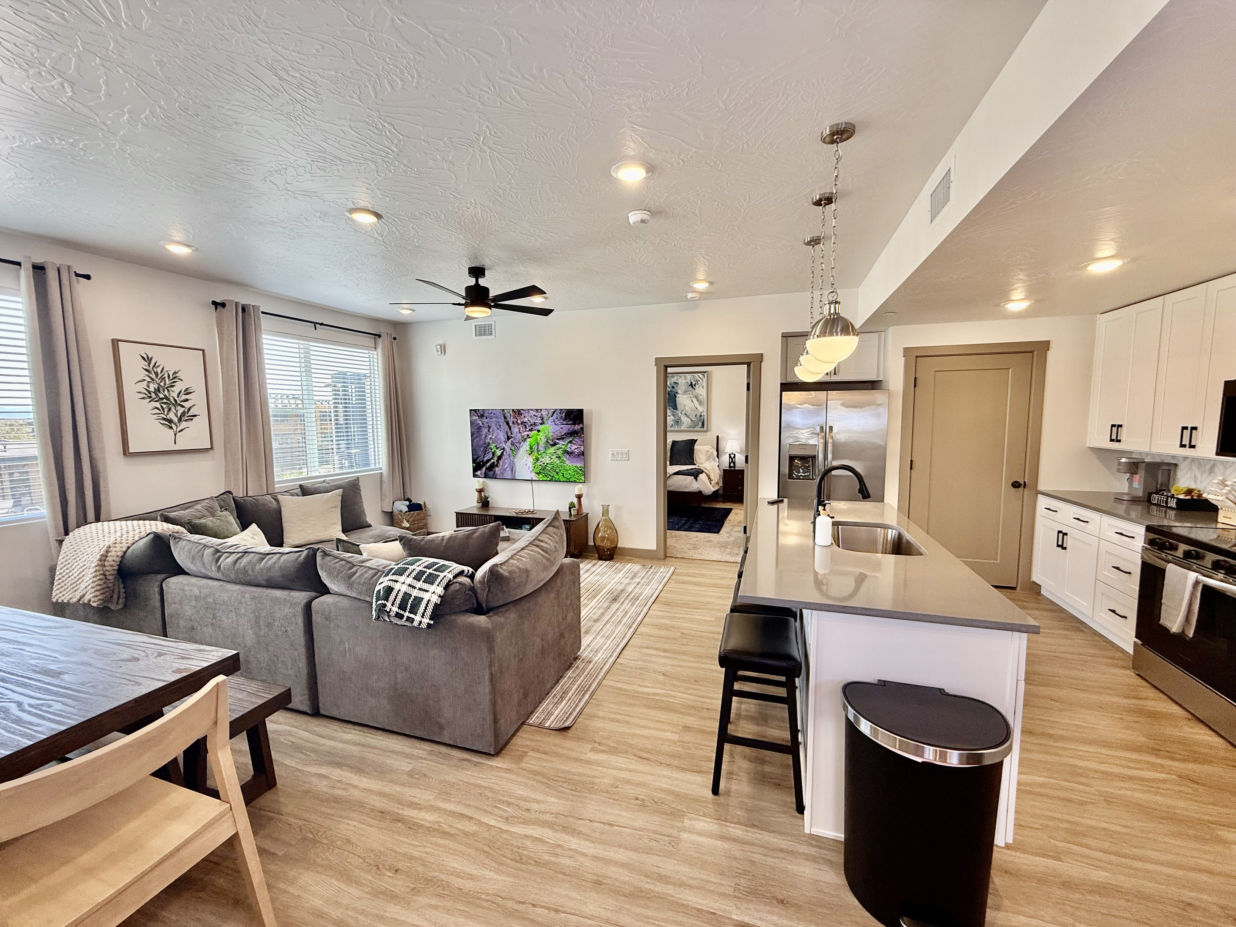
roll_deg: -1.8
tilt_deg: -7.7
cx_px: 618
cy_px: 464
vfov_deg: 85.7
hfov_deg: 102.1
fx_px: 500
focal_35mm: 14
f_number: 2.2
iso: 80
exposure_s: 1/120
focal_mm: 2.22
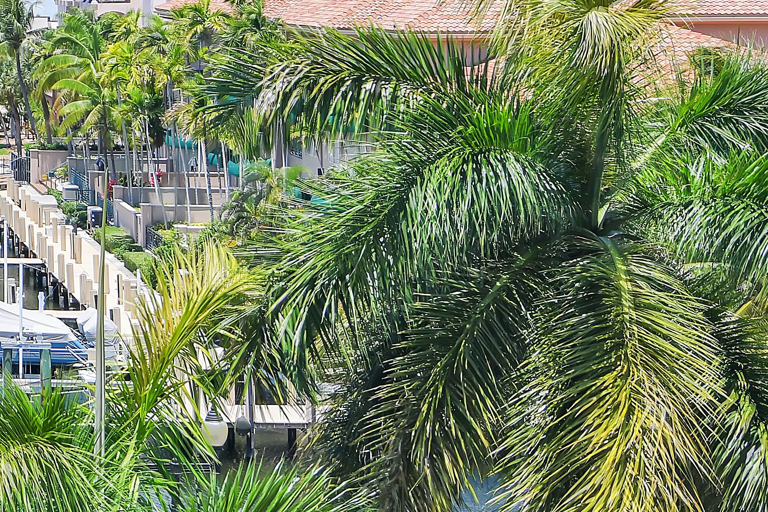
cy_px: -55
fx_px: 2154
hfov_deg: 17.4
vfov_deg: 13.3
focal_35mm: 101
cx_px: -507
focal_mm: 27
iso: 200
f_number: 11
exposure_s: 1/250
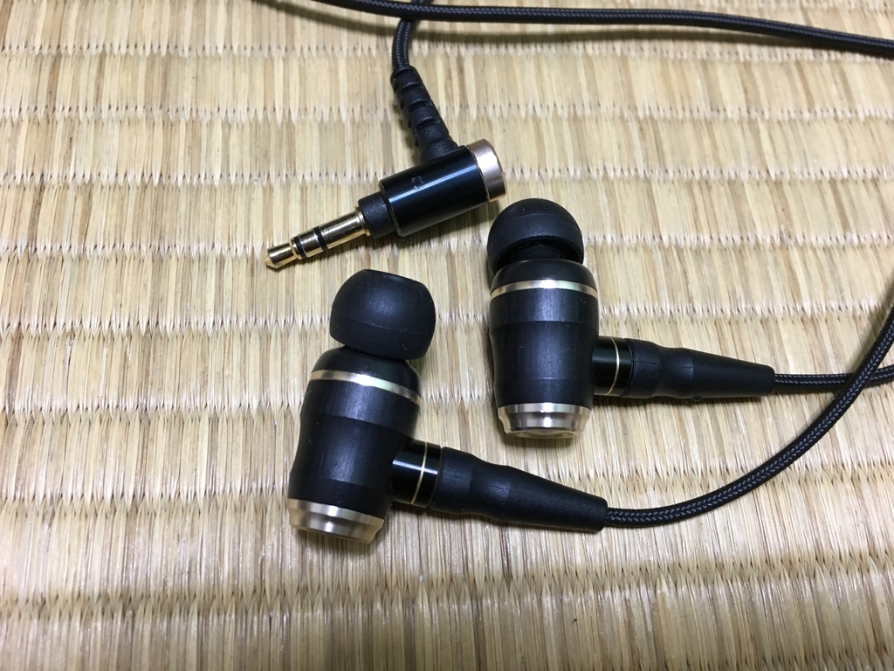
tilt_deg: -68.5
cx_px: 447
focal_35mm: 29
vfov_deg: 48.2
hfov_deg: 61.7
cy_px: 336
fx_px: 749
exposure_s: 1/30
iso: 125
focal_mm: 4.15
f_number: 2.2
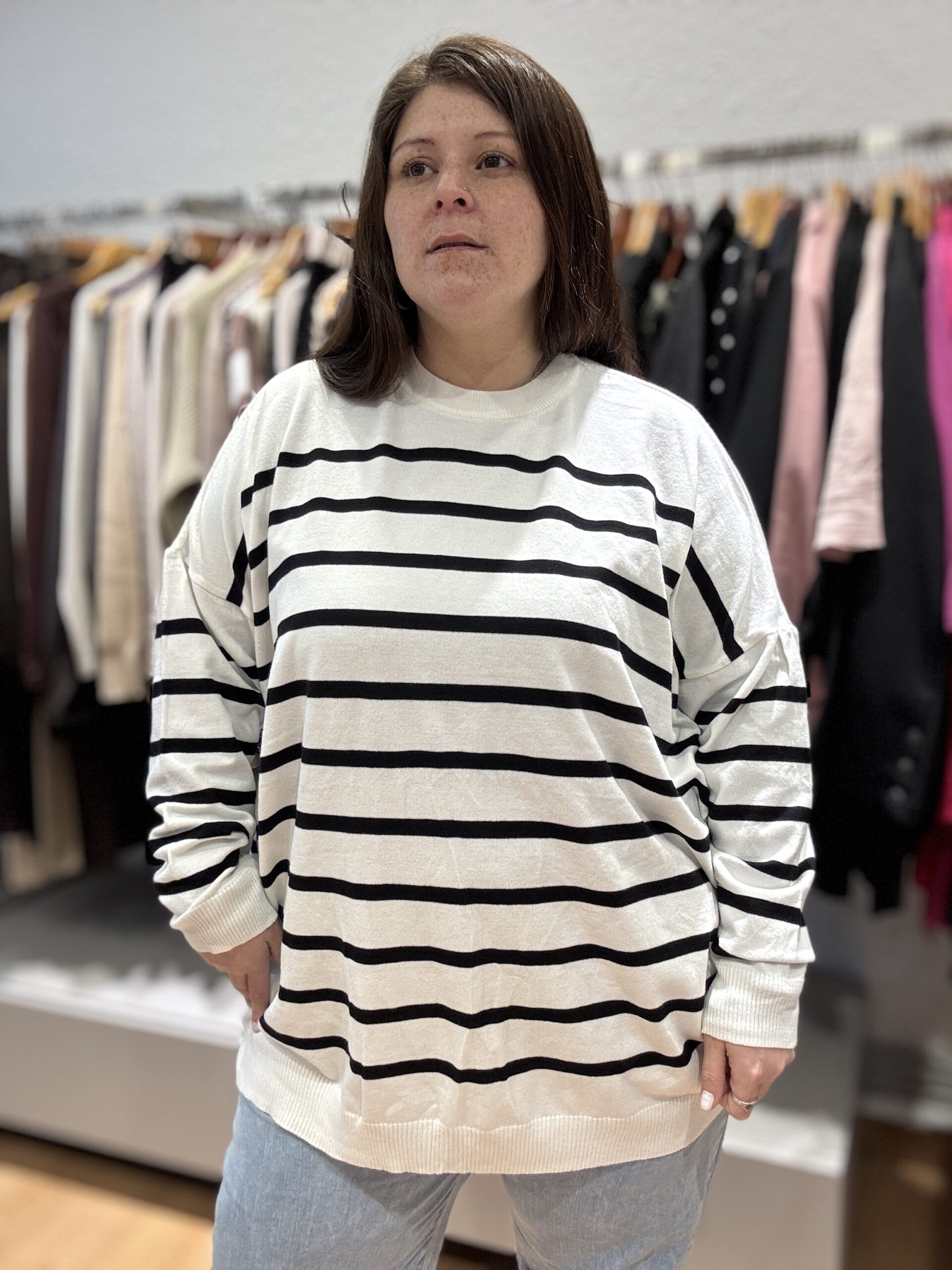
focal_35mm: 30
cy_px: 635
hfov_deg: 46.8
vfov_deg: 60.0
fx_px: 1100
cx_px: 476
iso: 100
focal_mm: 2.69
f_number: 1.9
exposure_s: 1/50
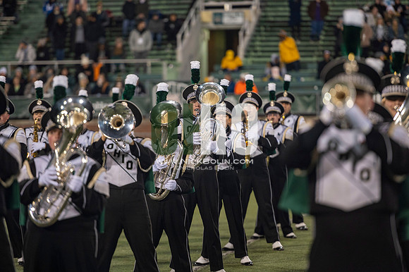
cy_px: 136
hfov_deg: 10.3
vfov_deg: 6.9
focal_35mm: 200
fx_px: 2271
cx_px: 204
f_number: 2.8
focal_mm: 200
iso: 1000
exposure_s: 1/500
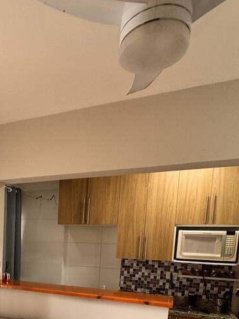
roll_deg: -1.4
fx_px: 285
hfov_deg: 41.6
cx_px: 22
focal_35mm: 31
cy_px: 273
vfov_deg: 52.9
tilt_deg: -6.2
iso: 200
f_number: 2.2
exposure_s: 1/60
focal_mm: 2.22
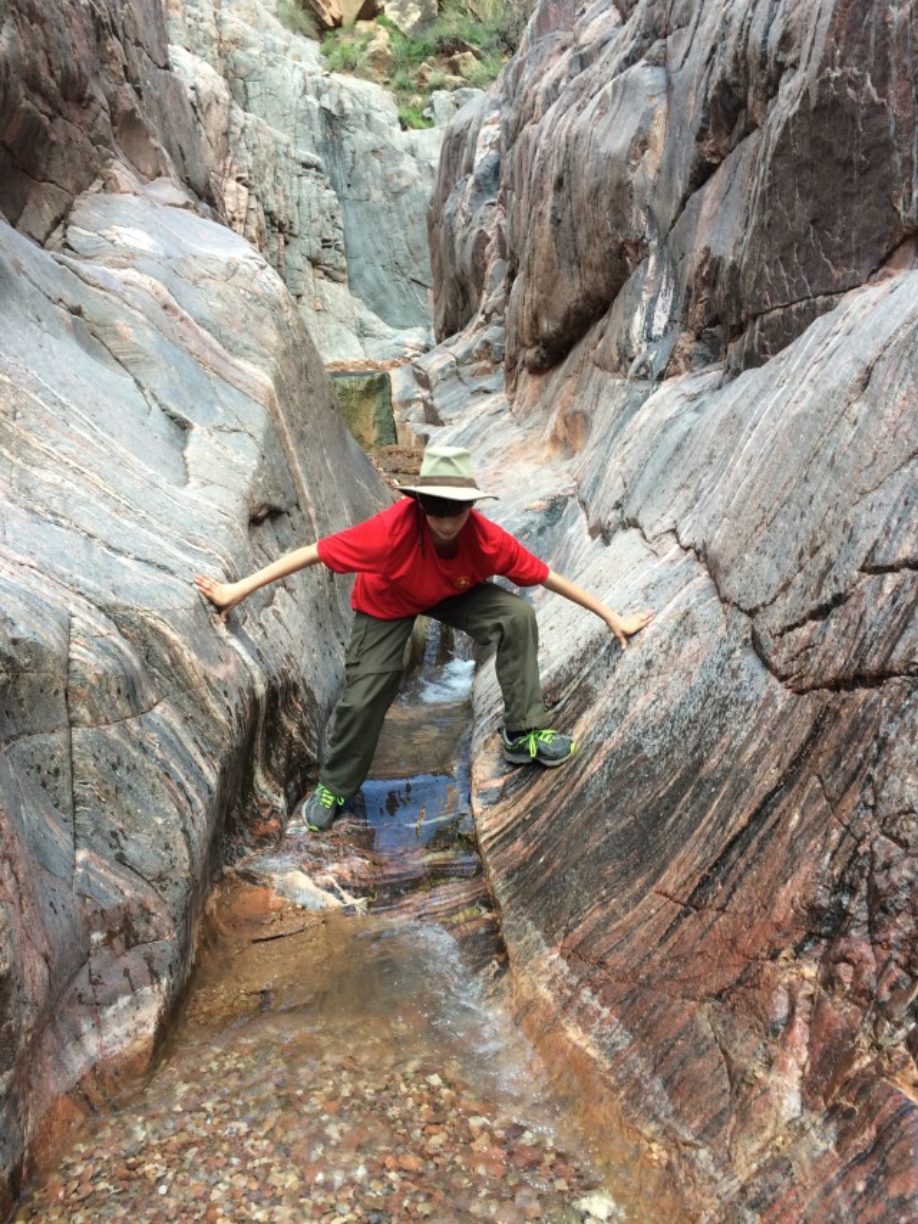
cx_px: 459
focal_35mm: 29
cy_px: 612
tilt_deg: -10.1
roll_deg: -0.6
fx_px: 1025
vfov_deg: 61.7
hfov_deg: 48.2
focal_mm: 4.15
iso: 64
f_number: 2.2
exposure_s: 1/120
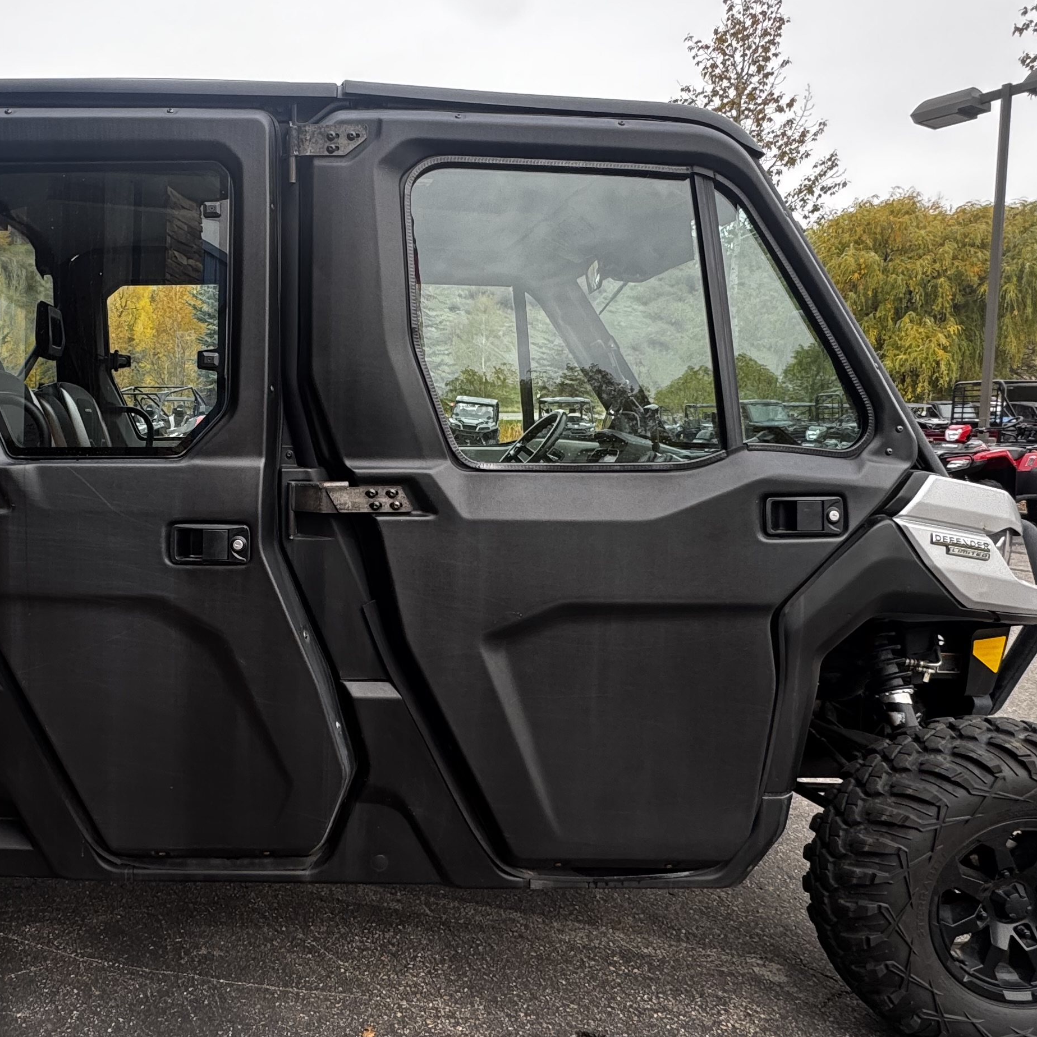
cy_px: 496
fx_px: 915
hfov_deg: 56.5
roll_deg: +0.5
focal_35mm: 27
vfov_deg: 59.0
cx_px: 273
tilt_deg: -5.9
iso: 40
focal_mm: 2.22
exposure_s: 1/190
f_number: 2.2
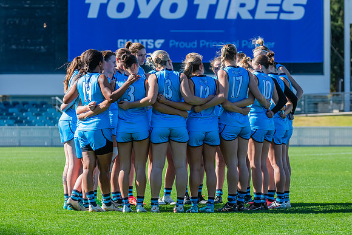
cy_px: 109
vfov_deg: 5.0
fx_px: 2714
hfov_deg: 7.4
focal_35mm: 278
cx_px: 184
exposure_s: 1/1250
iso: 800
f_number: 7.1
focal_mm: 220
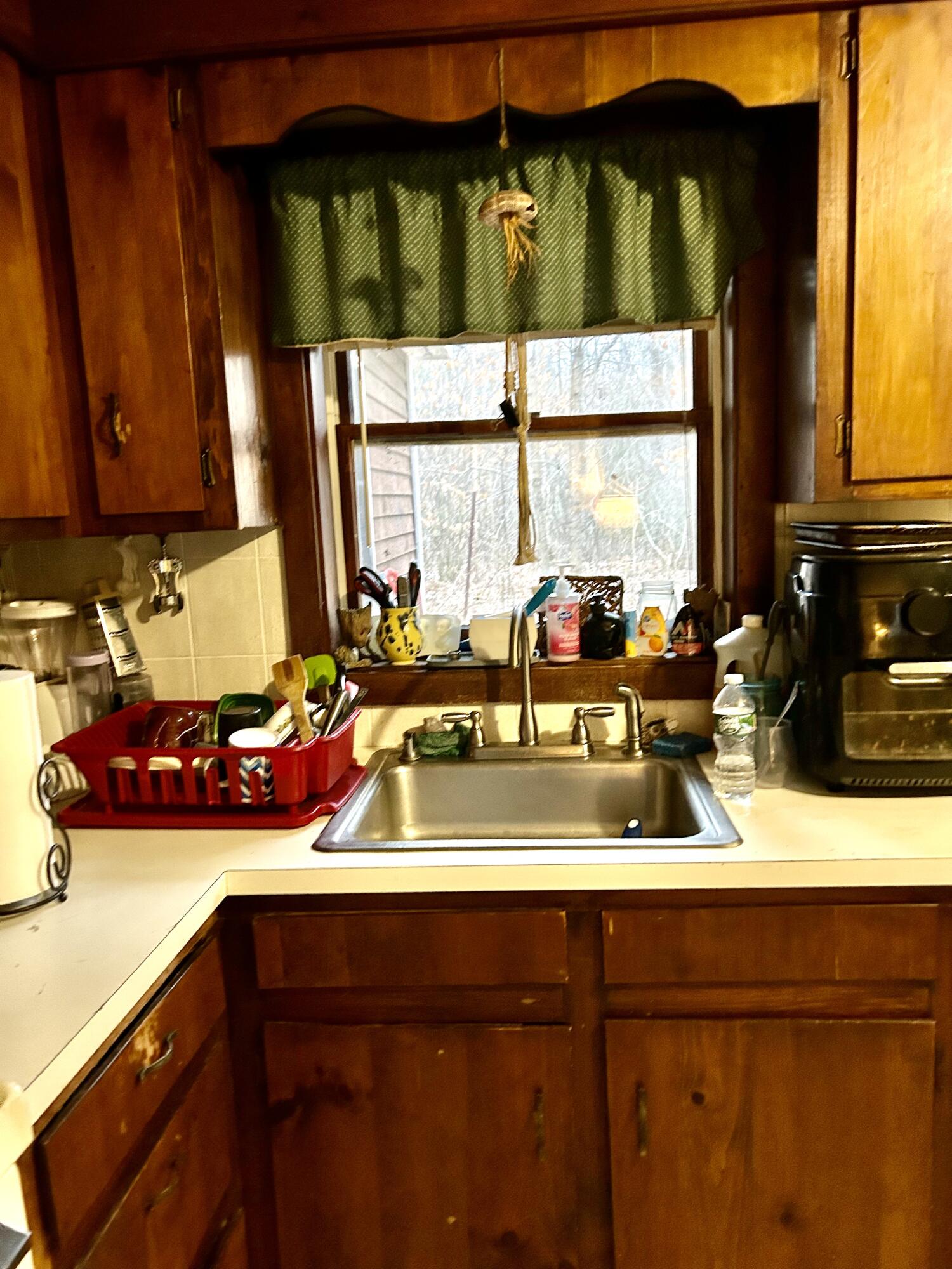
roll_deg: +2.7
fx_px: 953
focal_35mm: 26
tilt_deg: -6.9
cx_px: 476
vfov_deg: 67.3
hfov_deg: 53.1
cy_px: 634
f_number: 1.5
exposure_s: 1/40
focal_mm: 5.7
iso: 400
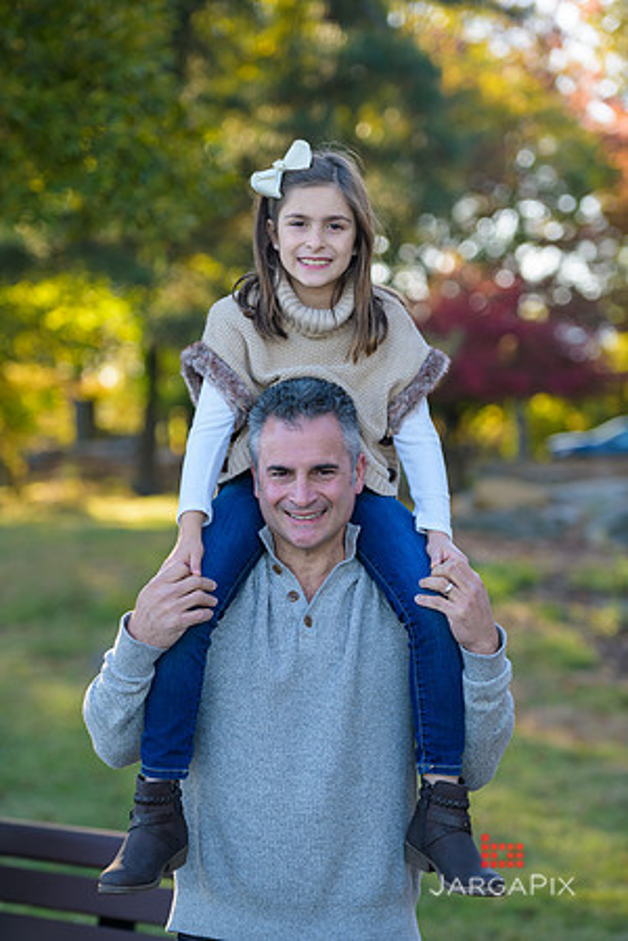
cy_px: 470
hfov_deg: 14.4
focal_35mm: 95
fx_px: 2486
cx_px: 314
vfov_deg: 21.5
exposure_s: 1/320
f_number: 3.2
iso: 200
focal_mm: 95
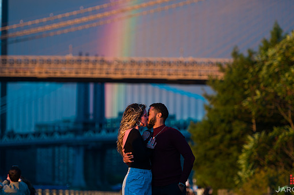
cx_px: 163
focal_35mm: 166
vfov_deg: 8.3
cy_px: 93
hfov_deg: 12.4
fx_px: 1354
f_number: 3.2
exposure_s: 1/320
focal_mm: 145
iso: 200
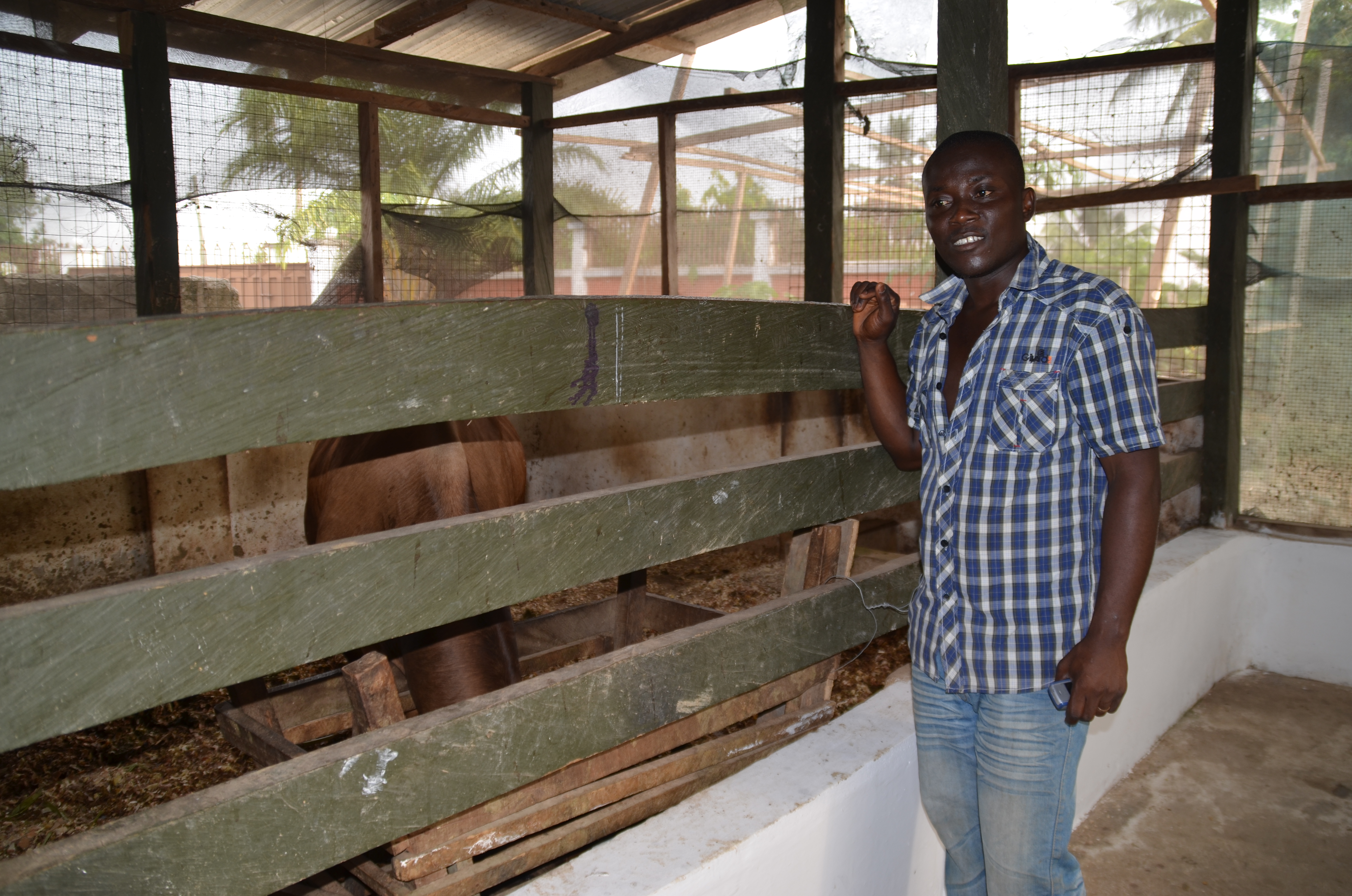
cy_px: 448
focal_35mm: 33
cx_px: 676
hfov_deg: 57.3
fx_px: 1237
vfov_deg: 39.8
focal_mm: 22
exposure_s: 1/60
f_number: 3.5
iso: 100
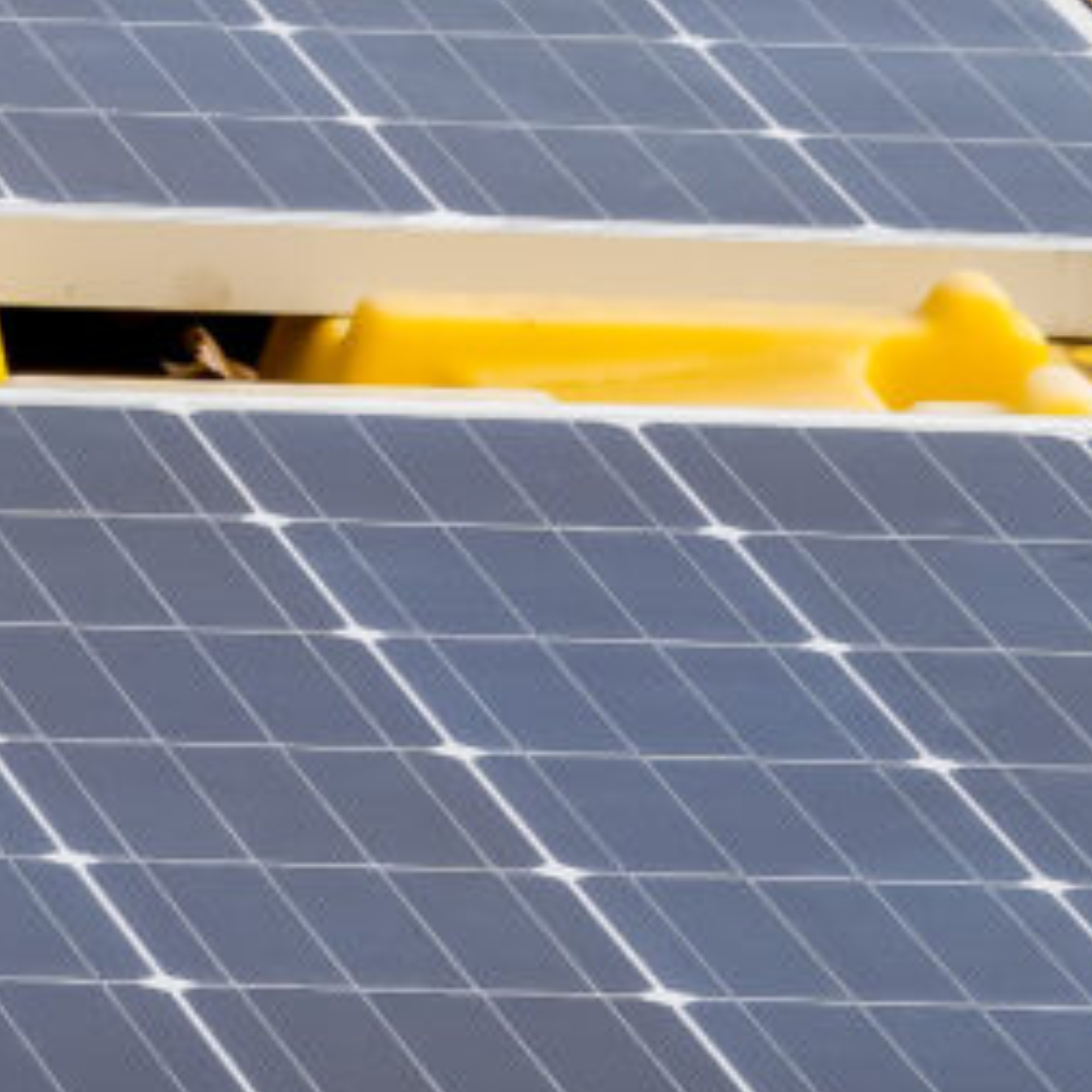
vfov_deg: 2.9
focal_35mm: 602
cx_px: -2262
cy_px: 162
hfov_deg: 2.9
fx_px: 21486
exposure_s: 1/190
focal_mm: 70
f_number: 9
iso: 100
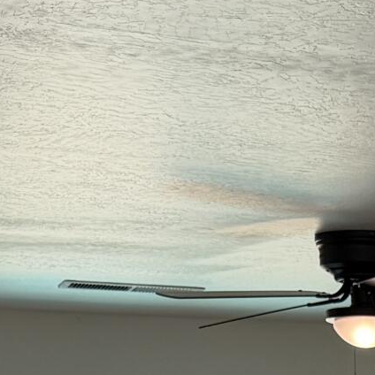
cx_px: 489
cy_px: 871
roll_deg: -0.1
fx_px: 1838
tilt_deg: -10.7
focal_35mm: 150
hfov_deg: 11.3
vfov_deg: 10.3
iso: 80
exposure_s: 1/227
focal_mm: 6.76
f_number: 1.78
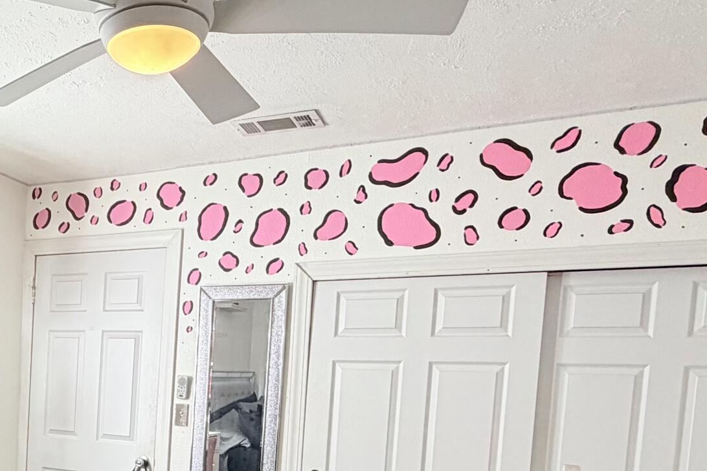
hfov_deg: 43.4
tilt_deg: -5.6
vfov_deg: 31.4
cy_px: 448
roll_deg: -2.5
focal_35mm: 40
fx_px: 785
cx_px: 44
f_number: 2.2
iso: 200
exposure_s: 1/120
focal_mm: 2.22
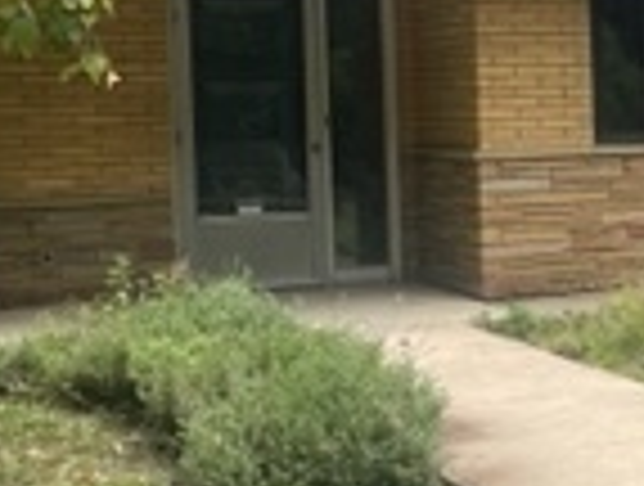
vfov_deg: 12.8
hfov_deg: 15.6
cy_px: 166
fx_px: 2164
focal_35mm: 116
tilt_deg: -2.3
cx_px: 959
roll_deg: +1.1
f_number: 1.6
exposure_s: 1/755
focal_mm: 5.1
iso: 32
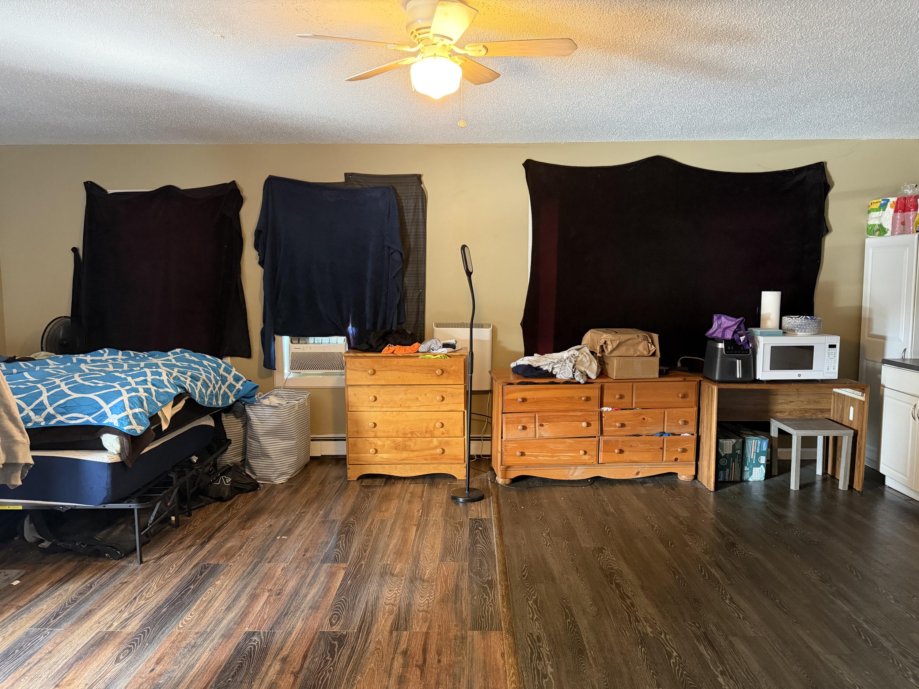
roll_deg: +0.8
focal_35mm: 24
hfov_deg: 71.6
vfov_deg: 56.8
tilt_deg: -6.1
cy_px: 344
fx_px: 637
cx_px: 460
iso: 800
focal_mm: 6.76
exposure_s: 1/40
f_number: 1.78
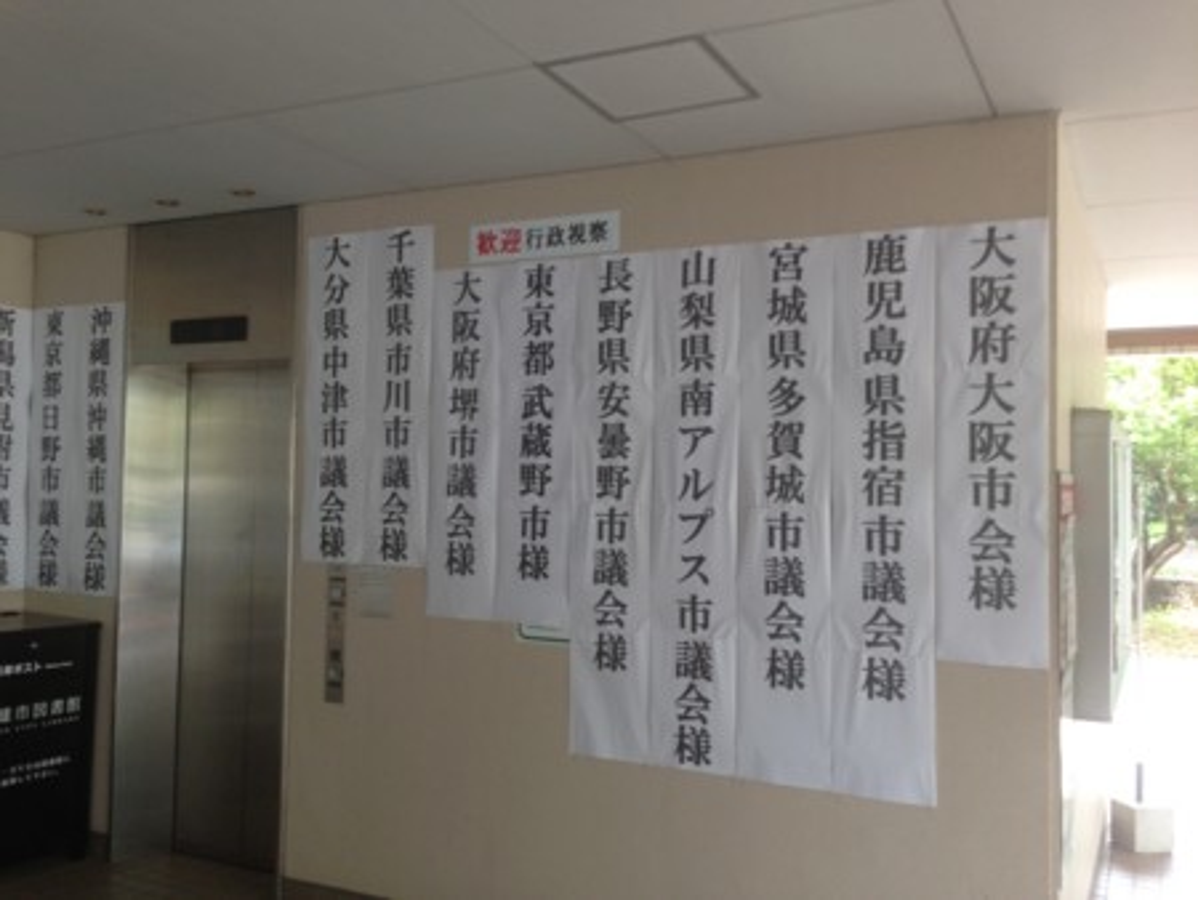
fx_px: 1143
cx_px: 599
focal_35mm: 33
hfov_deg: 55.3
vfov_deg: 43.0
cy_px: 450
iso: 64
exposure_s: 1/60
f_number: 2.4
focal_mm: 4.13
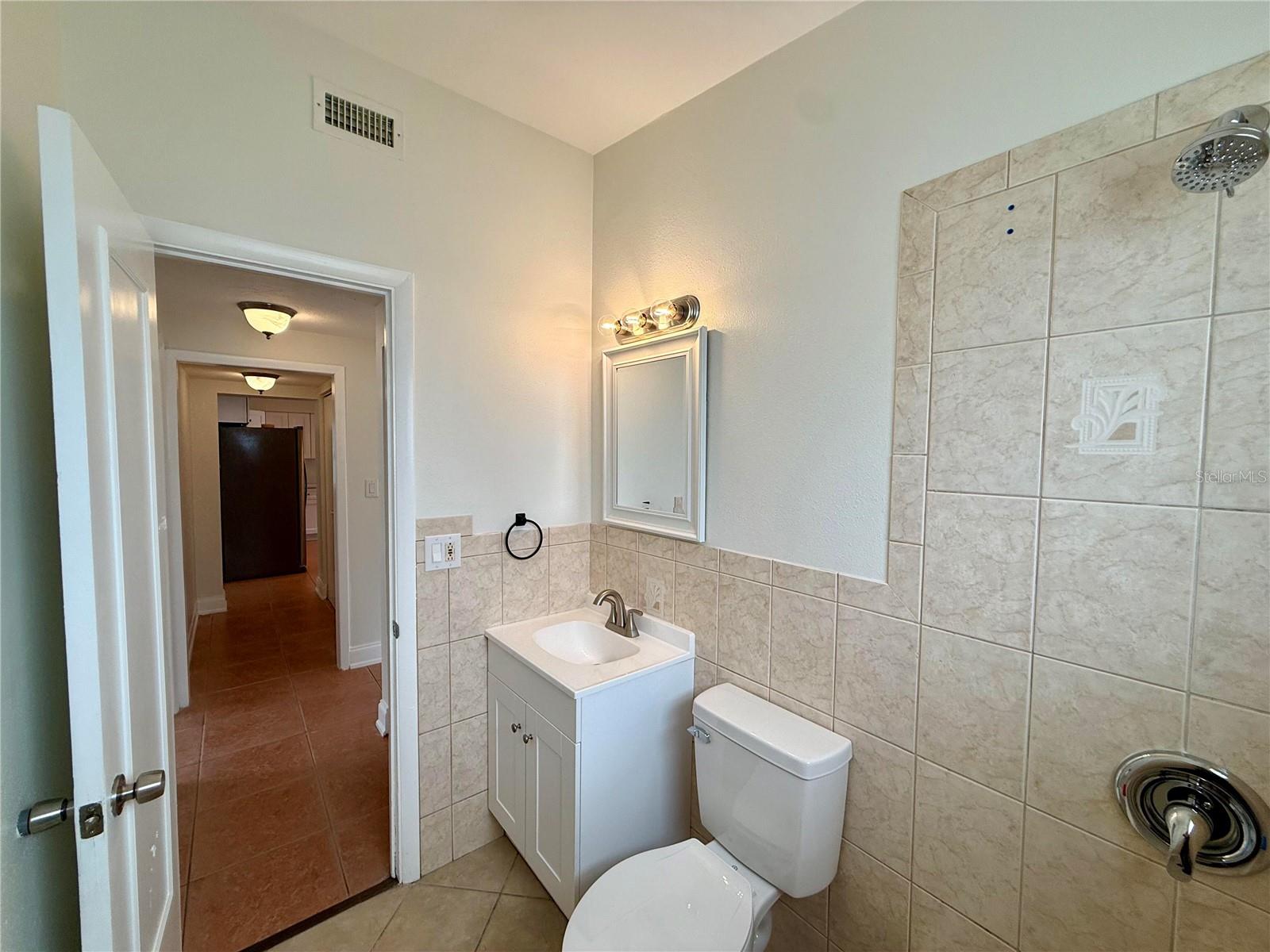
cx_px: 635
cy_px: 476
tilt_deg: -2.7
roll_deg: -0.7
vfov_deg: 85.7
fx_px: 514
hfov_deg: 102.1
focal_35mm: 14
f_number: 2.2
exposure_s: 1/171
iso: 64
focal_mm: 2.22
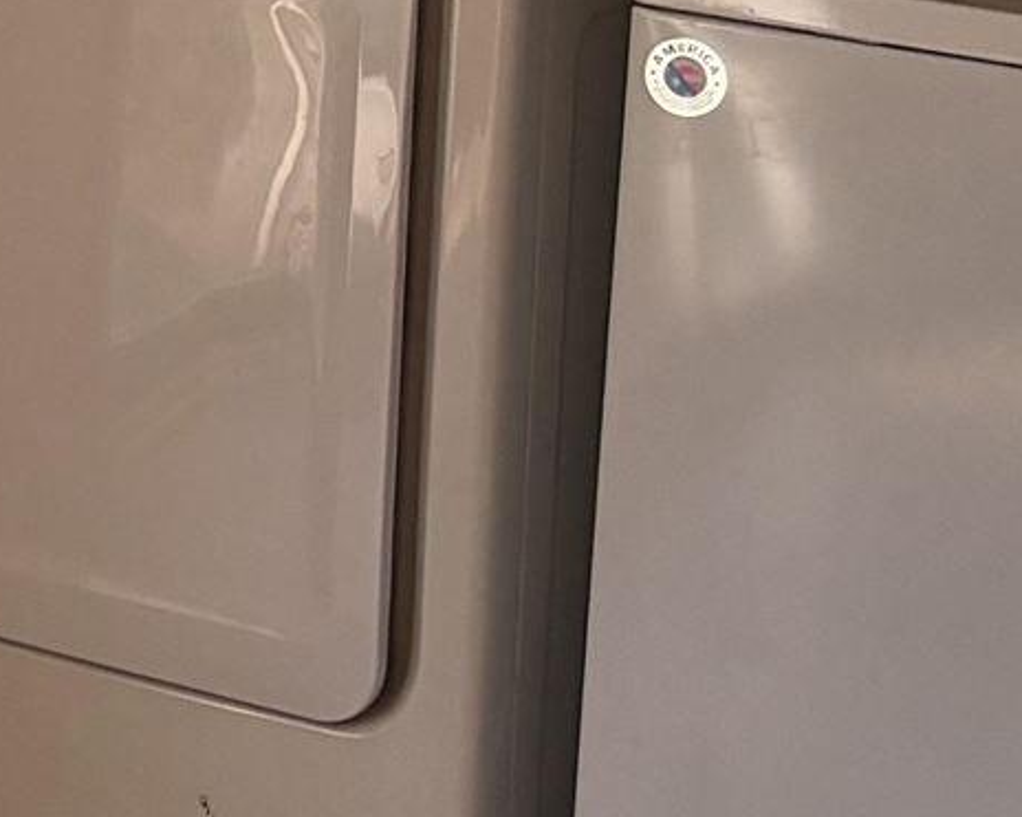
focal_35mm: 168
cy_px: -504
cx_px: -2042
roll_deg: -0.1
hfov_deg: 9.2
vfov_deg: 8.9
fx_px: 5080
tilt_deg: -6.6
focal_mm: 5.96
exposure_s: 1/132
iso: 32
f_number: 1.6
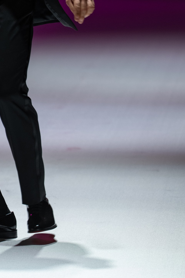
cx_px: -63
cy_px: -83
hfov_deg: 4.0
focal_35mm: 342
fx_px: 2637
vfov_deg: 6.0
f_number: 2.8
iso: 250
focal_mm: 120.7
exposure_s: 1/250
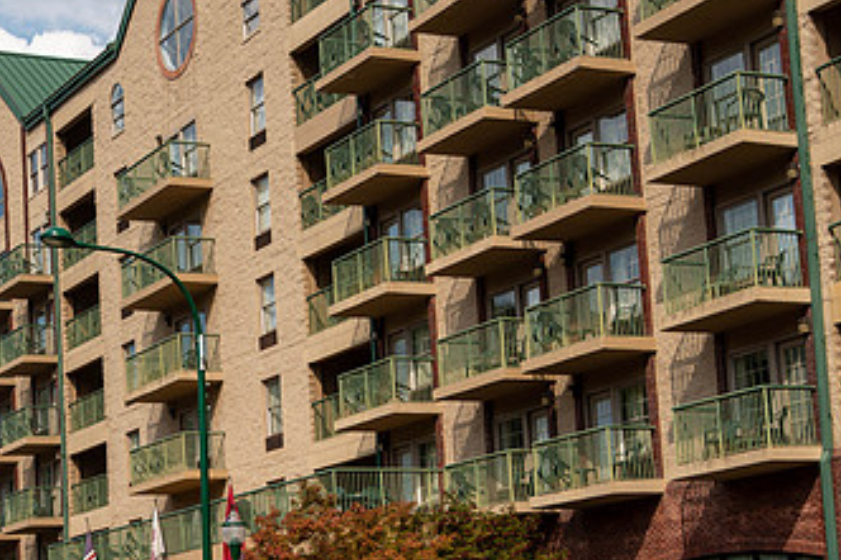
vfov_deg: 16.1
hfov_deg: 23.7
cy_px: 473
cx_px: 129
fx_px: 1961
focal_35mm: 84
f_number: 8
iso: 100
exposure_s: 1/250
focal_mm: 48
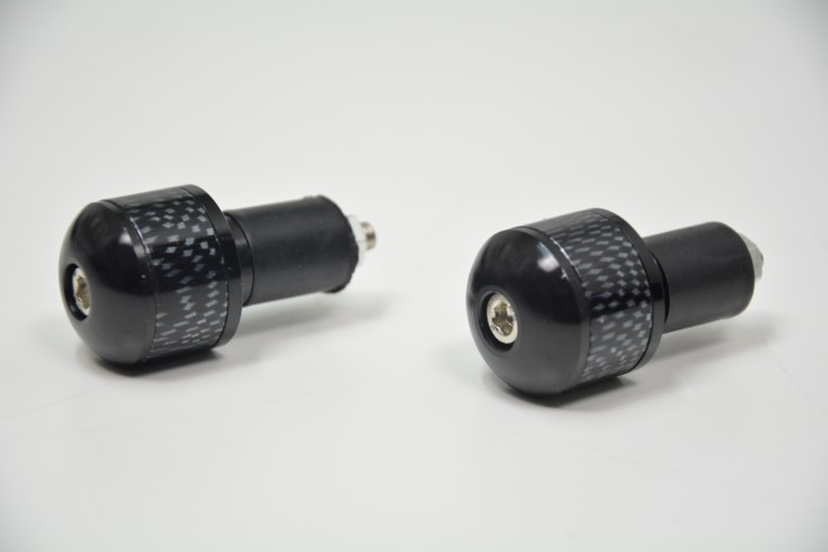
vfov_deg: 9.9
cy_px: 275
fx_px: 3197
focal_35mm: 139
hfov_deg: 14.8
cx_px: 412
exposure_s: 1/30
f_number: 5.6
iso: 800
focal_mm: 92
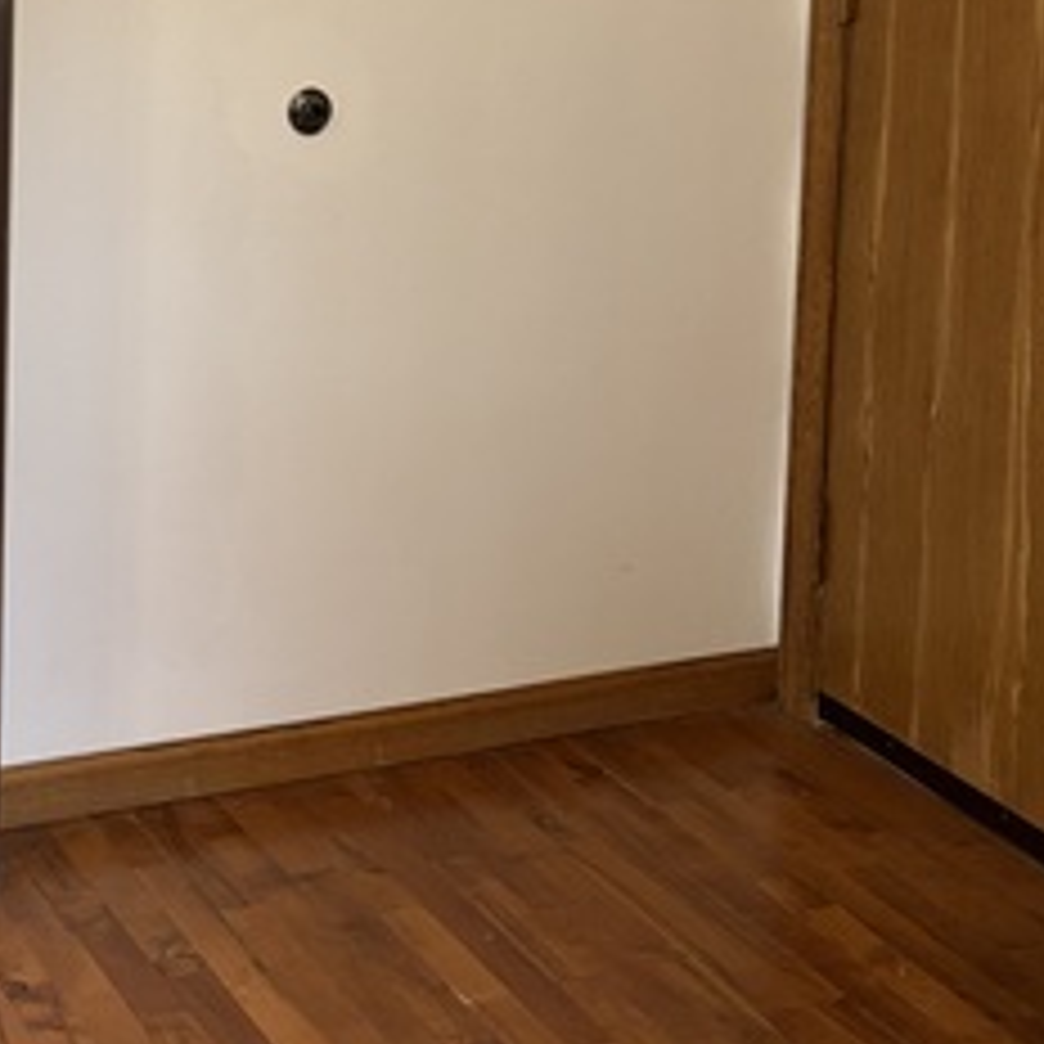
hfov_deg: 25.0
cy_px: -115
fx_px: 2252
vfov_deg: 24.3
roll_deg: -1.4
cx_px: 36
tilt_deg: -4.3
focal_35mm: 66
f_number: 1.6
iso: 160
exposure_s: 1/60
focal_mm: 5.96
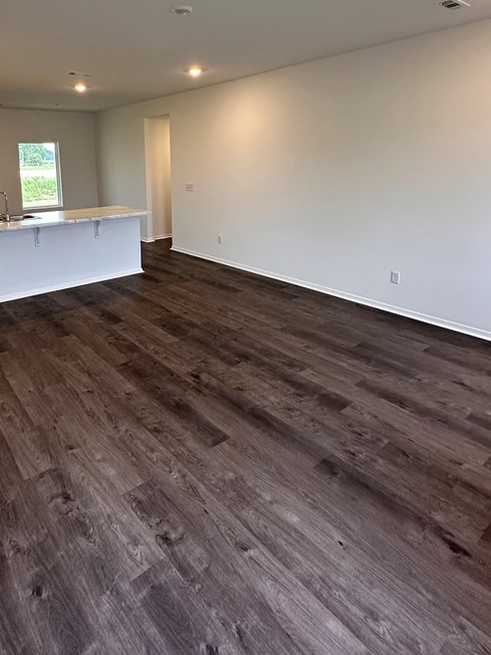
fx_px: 416
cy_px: 215
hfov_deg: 60.4
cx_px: 191
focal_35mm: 22
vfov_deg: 73.9
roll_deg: +1.2
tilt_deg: -6.9
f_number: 2.2
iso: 250
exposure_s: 1/120
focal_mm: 2.22
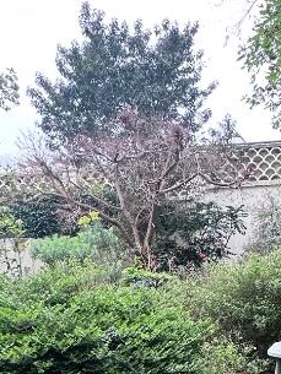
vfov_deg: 36.8
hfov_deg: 30.4
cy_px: 362
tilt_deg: -7.1
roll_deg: +0.6
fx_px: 508
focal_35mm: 47
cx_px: 212
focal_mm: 2.22
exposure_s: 1/99
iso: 160
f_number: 2.2
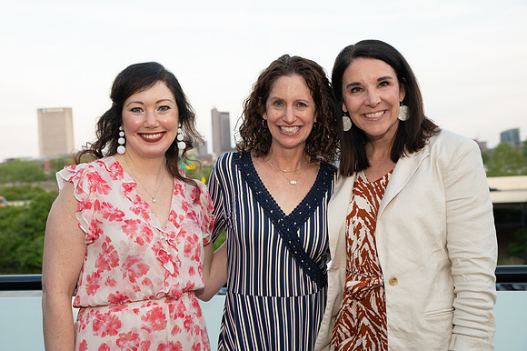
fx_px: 620
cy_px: 176
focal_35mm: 42
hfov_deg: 46.0
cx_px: 248
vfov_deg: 31.6
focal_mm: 40
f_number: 4
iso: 500
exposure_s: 1/200
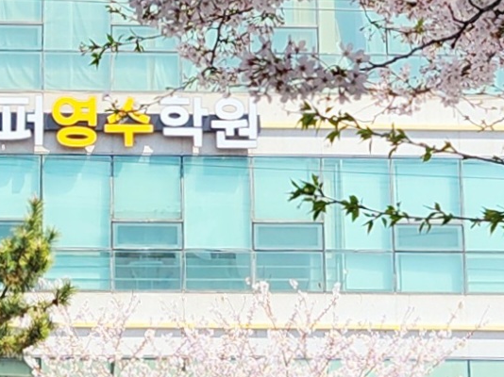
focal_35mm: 165
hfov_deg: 11.9
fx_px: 2401
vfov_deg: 8.9
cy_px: -28
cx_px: 94
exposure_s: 1/1111
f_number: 1.8
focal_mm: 5.4
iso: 20
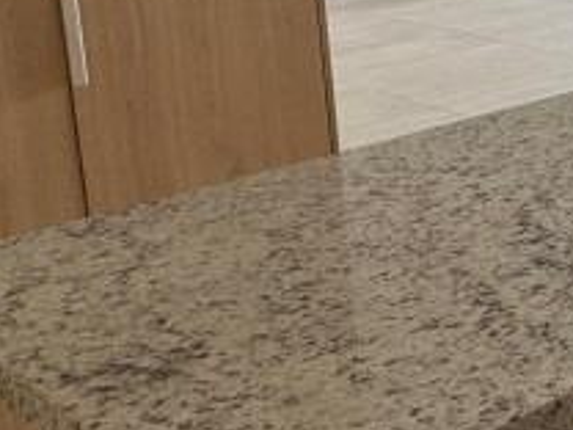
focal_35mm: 69
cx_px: 1096
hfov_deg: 19.2
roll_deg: -0.5
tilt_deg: -9.1
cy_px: -41
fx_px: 1142
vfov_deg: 20.3
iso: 40
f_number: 2.2
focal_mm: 2.22
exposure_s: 1/99
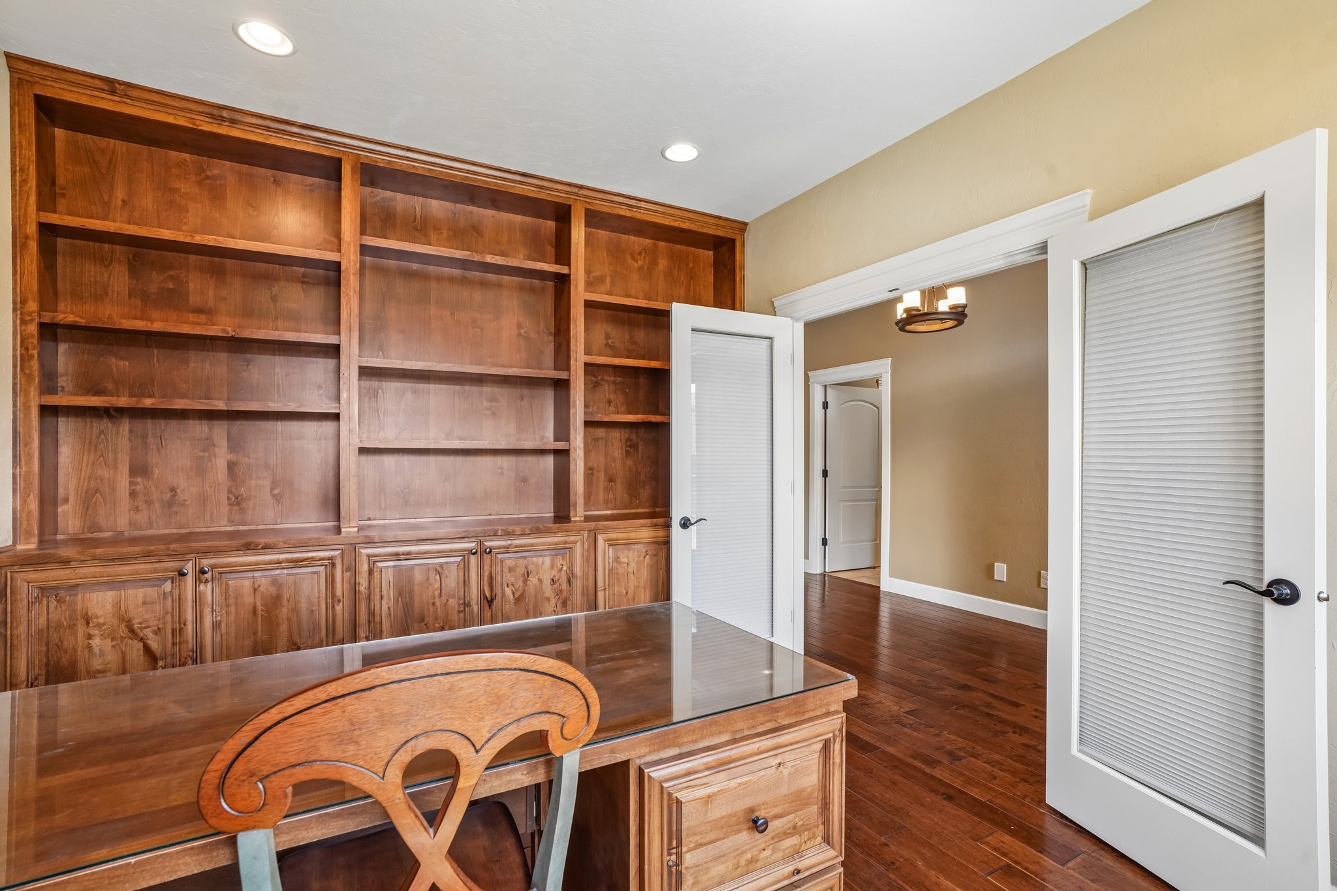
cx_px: 668
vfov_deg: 73.7
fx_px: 594
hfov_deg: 96.7
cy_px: 446
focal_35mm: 16
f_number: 8
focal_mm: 16
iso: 400
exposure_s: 1/20
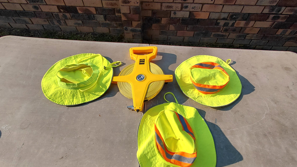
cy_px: 98
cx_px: 150
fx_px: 142
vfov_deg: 60.6
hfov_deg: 92.7
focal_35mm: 18
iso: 40
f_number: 2.2
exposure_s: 1/1836
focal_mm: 1.64
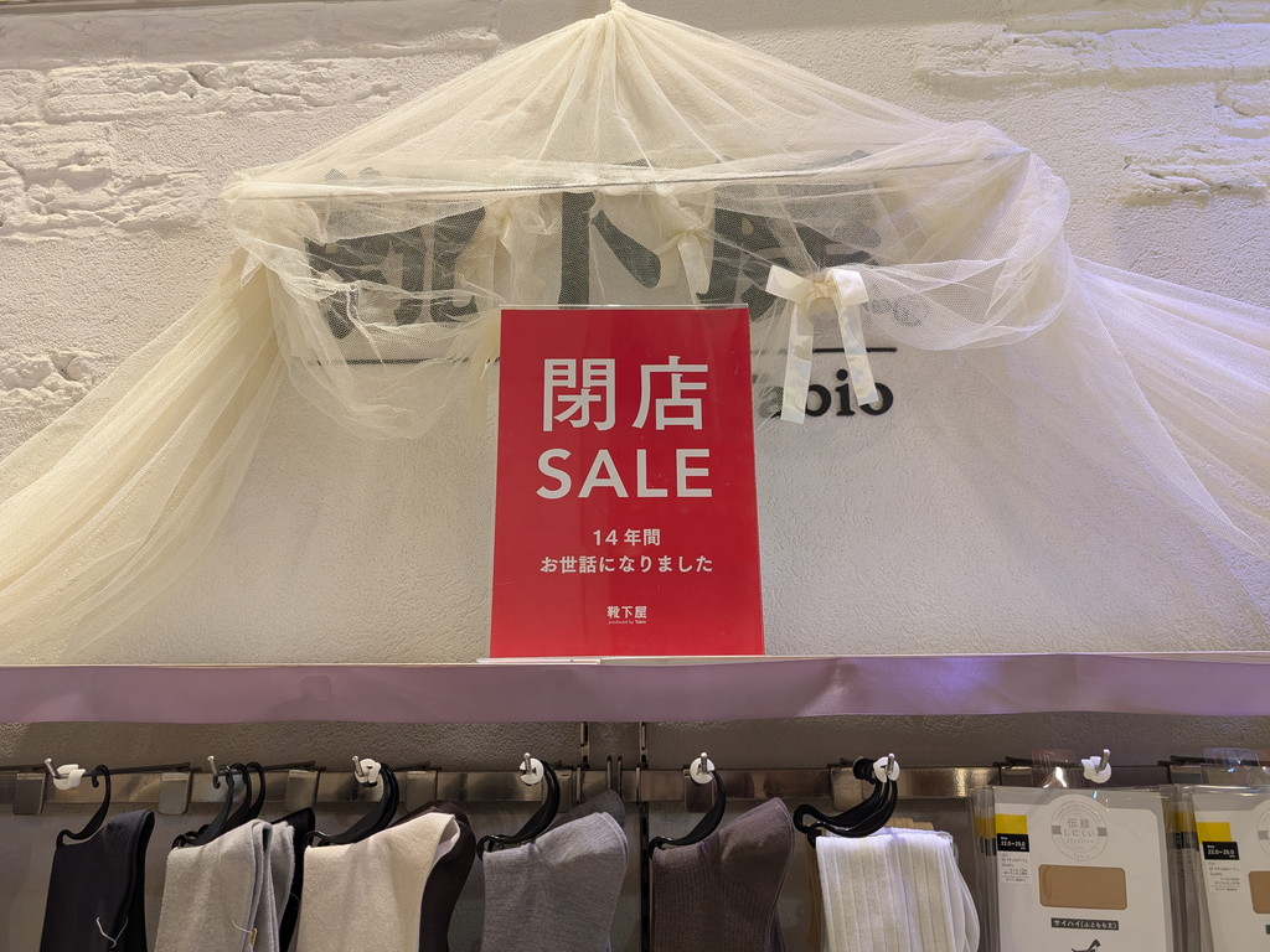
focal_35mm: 24
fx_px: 881
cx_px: 635
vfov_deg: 56.8
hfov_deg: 71.6
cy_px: 476
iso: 126
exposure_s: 1/100
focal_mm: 6.9
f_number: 1.68
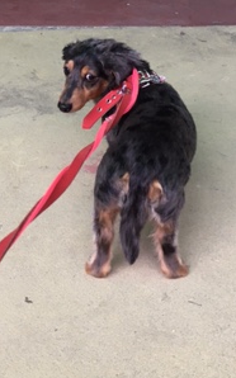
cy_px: 51
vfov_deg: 30.0
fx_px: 680
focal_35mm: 66
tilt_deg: -18.3
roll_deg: +2.5
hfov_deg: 19.5
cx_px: 58
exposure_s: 1/40
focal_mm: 4.15
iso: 25
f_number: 2.2
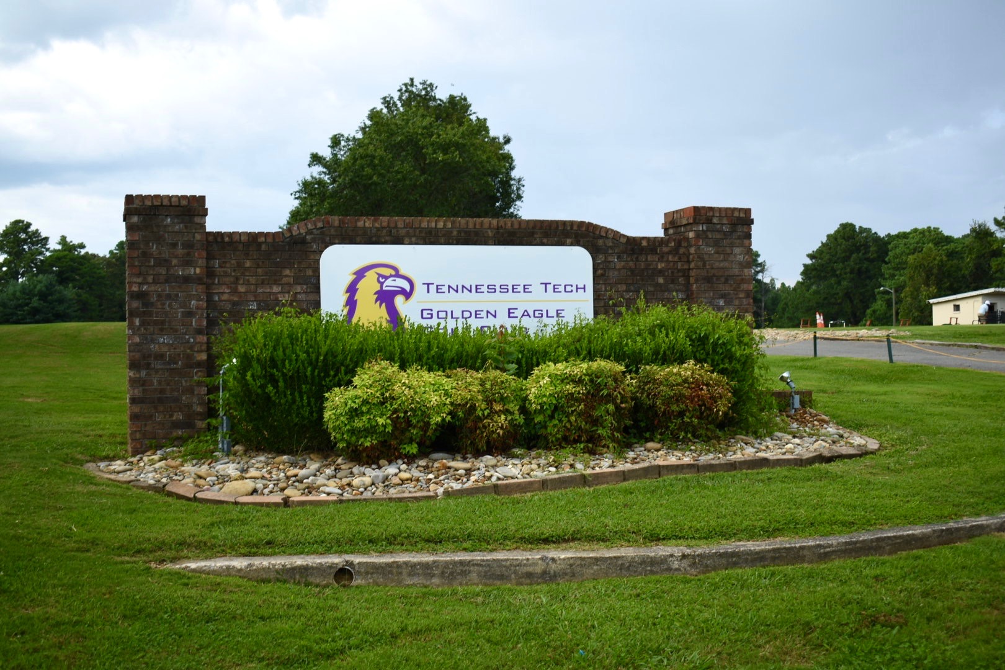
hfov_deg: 43.6
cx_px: 502
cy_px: 335
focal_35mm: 45
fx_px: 1256
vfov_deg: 29.9
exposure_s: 1/100
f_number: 4.2
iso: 100
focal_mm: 30
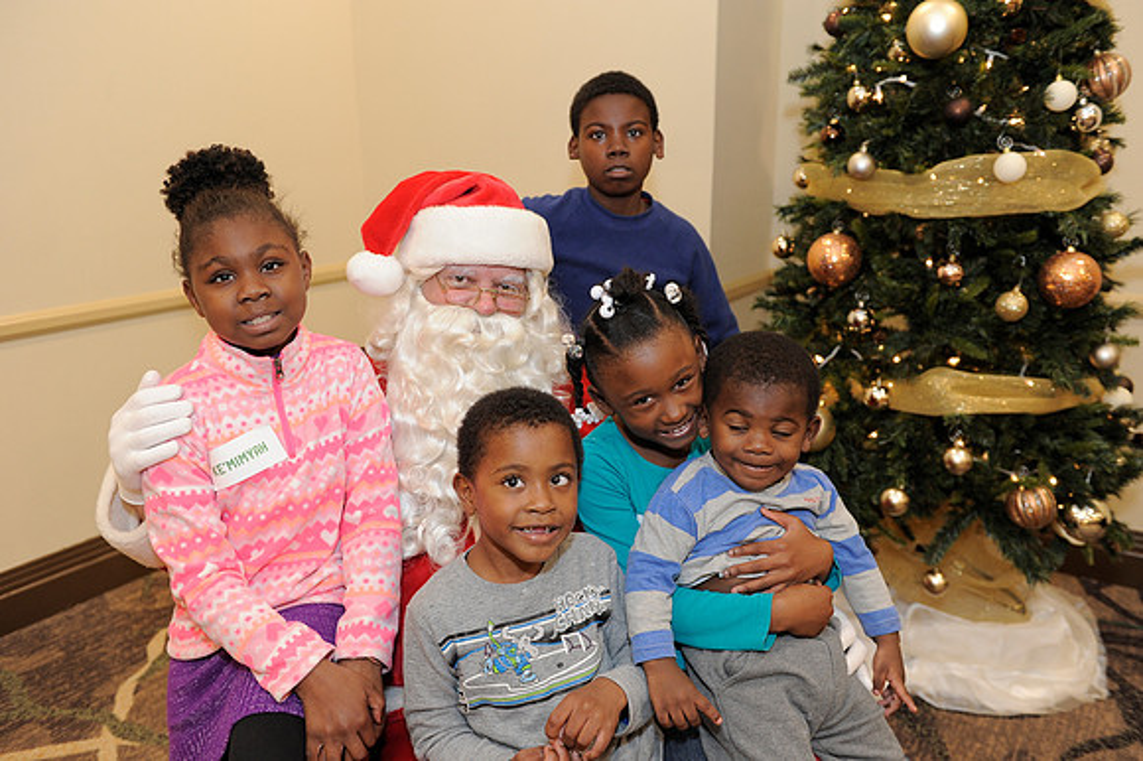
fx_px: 984
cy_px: 380
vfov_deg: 42.3
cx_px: 572
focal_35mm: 31
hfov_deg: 60.3
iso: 1600
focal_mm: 31
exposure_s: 1/100
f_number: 4
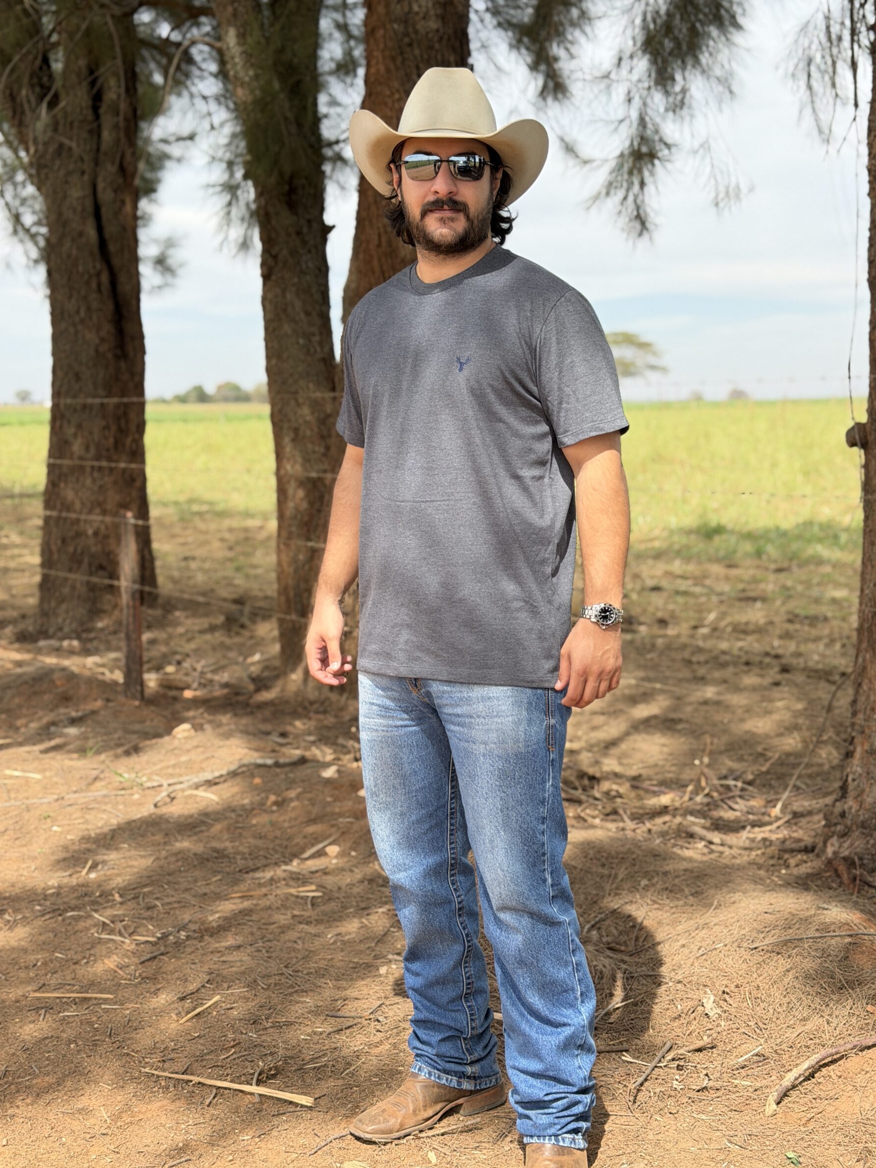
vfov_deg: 36.8
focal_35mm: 52
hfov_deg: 28.0
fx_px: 1755
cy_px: 594
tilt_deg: -6.6
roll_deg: +0.8
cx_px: 472
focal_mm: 6.76
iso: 64
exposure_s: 1/3704
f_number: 1.78
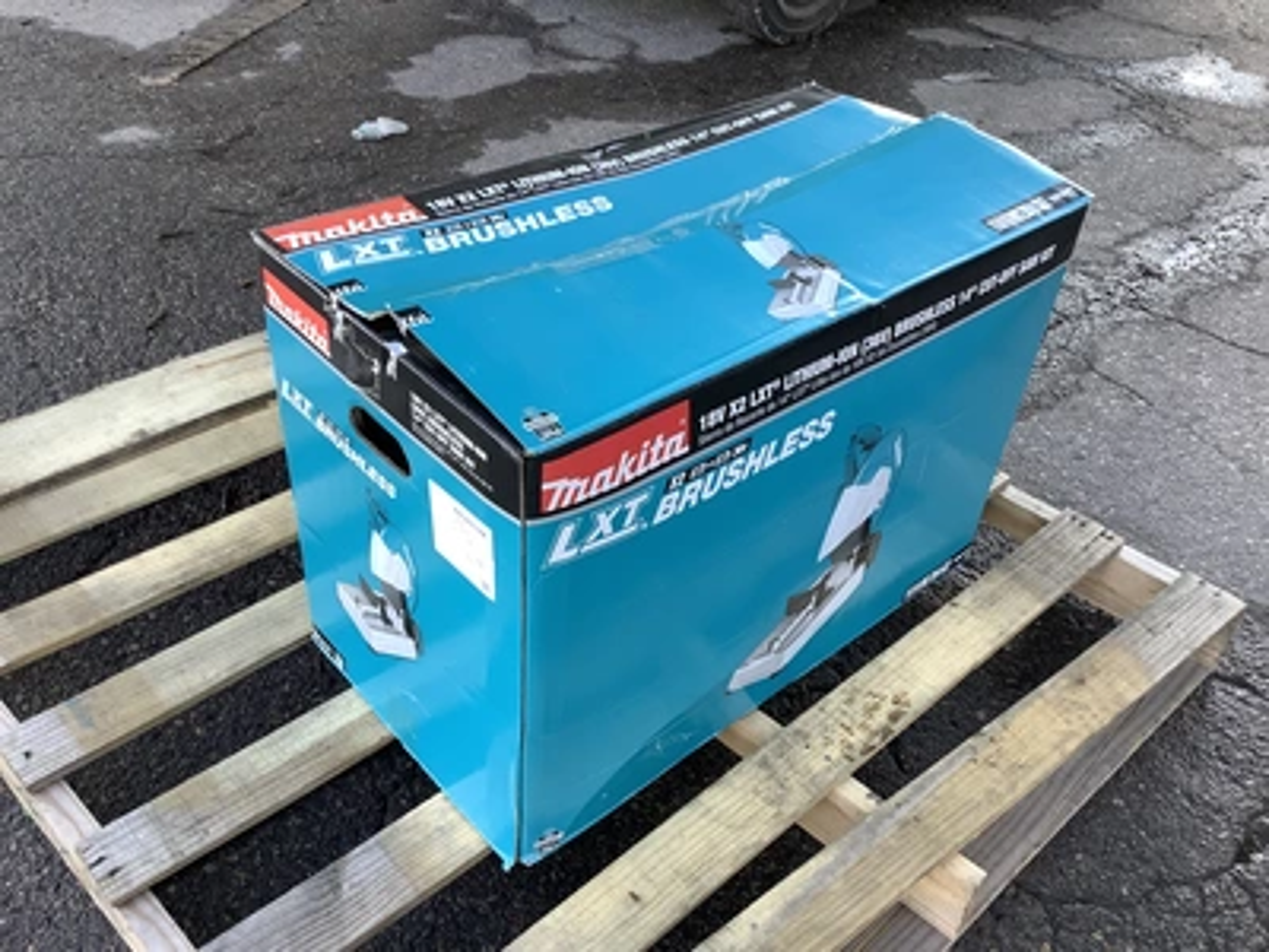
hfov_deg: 58.4
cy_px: 476
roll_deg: -2.7
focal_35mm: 31
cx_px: 634
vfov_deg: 45.4
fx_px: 1136
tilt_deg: -36.2
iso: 40
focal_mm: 3.3
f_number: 2.4
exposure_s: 1/120
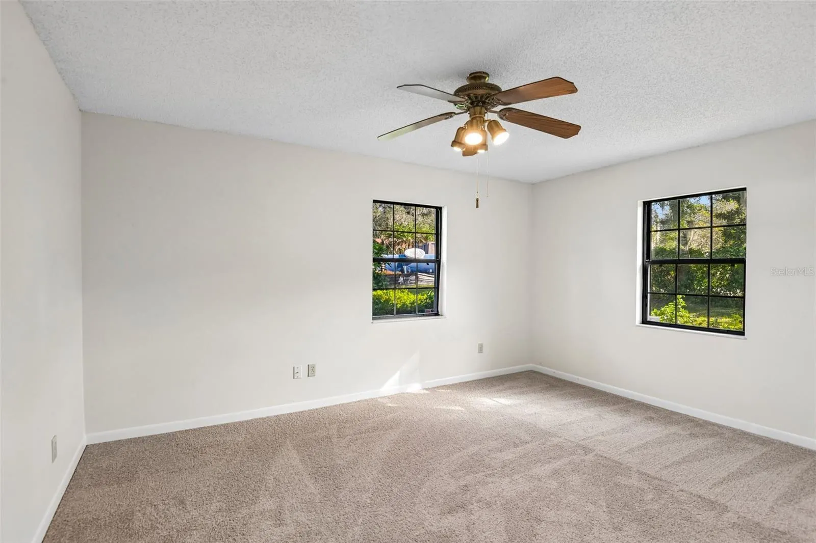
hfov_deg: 93.3
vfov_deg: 70.4
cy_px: 272
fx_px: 385
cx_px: 408
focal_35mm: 17
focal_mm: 17
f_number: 8
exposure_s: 1/30
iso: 400
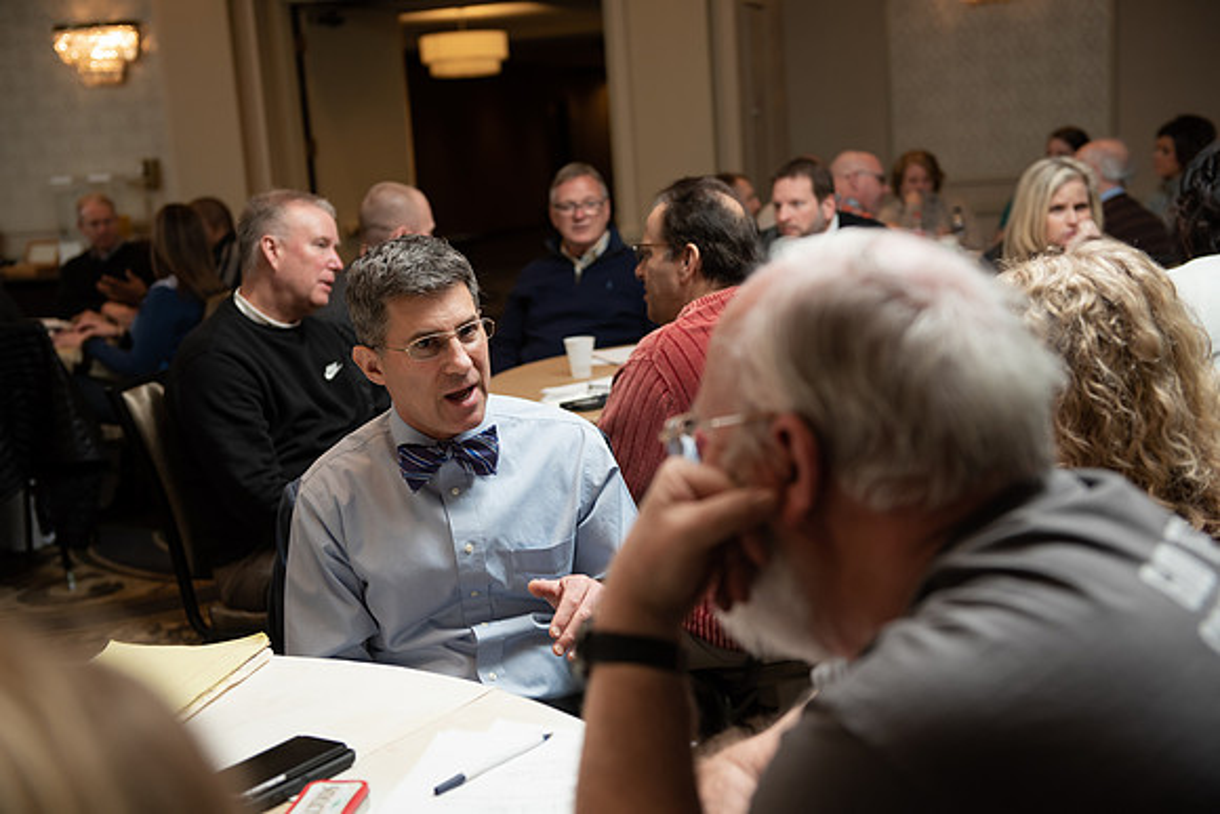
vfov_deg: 28.1
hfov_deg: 41.1
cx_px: 610
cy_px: 407
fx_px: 1627
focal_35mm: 48
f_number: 3.5
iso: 500
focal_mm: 48
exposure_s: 1/160
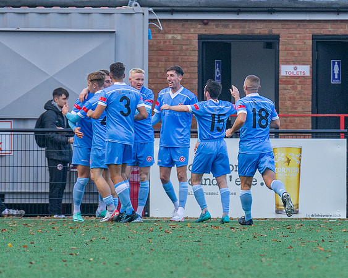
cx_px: 189
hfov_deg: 2.3
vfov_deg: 1.8
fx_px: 8634
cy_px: 127
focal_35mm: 839
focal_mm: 300
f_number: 4
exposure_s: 1/1600
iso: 2000
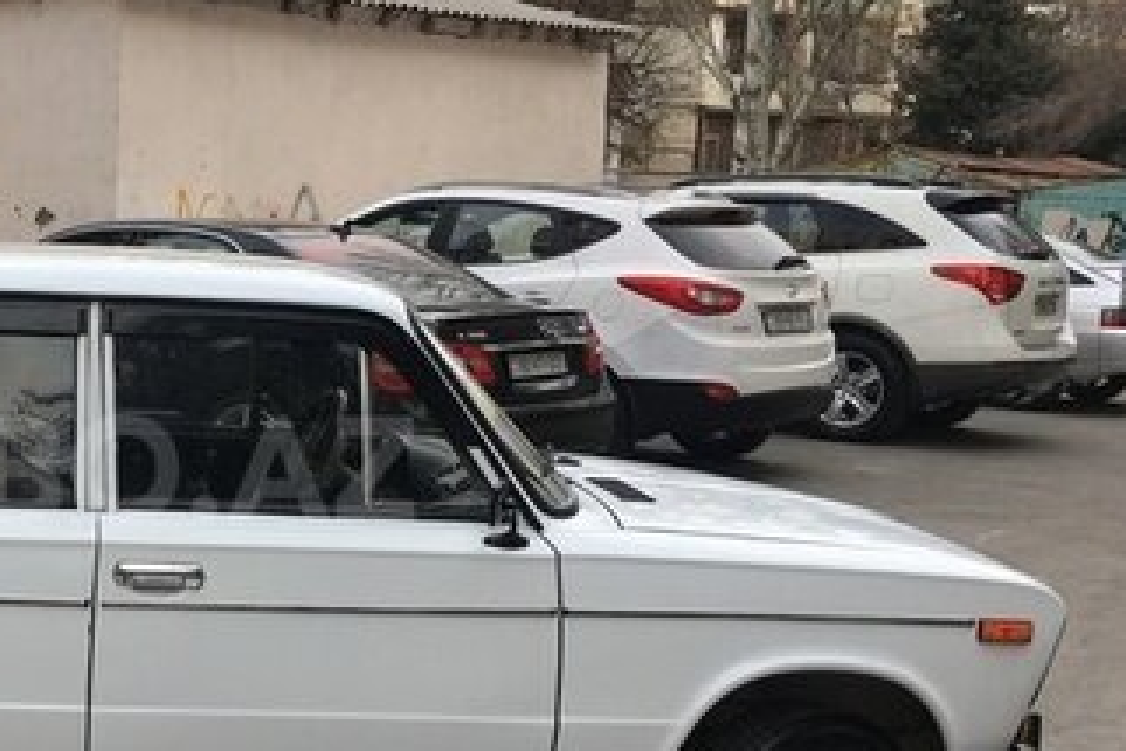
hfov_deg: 30.5
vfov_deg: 21.9
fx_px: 1939
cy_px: 468
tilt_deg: -7.8
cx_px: 56
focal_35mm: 62
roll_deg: -1.5
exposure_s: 1/523
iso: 25
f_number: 2.2
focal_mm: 4.15
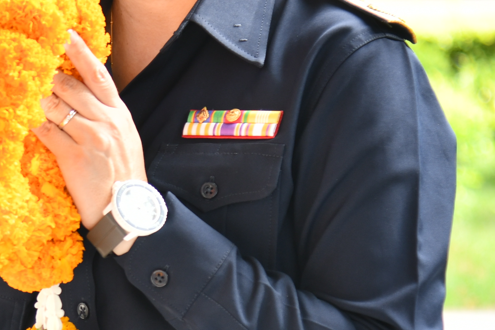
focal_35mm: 234
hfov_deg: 8.7
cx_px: -2
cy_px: 68
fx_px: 3217
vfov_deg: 5.9
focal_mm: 62
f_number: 4
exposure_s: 1/100
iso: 200
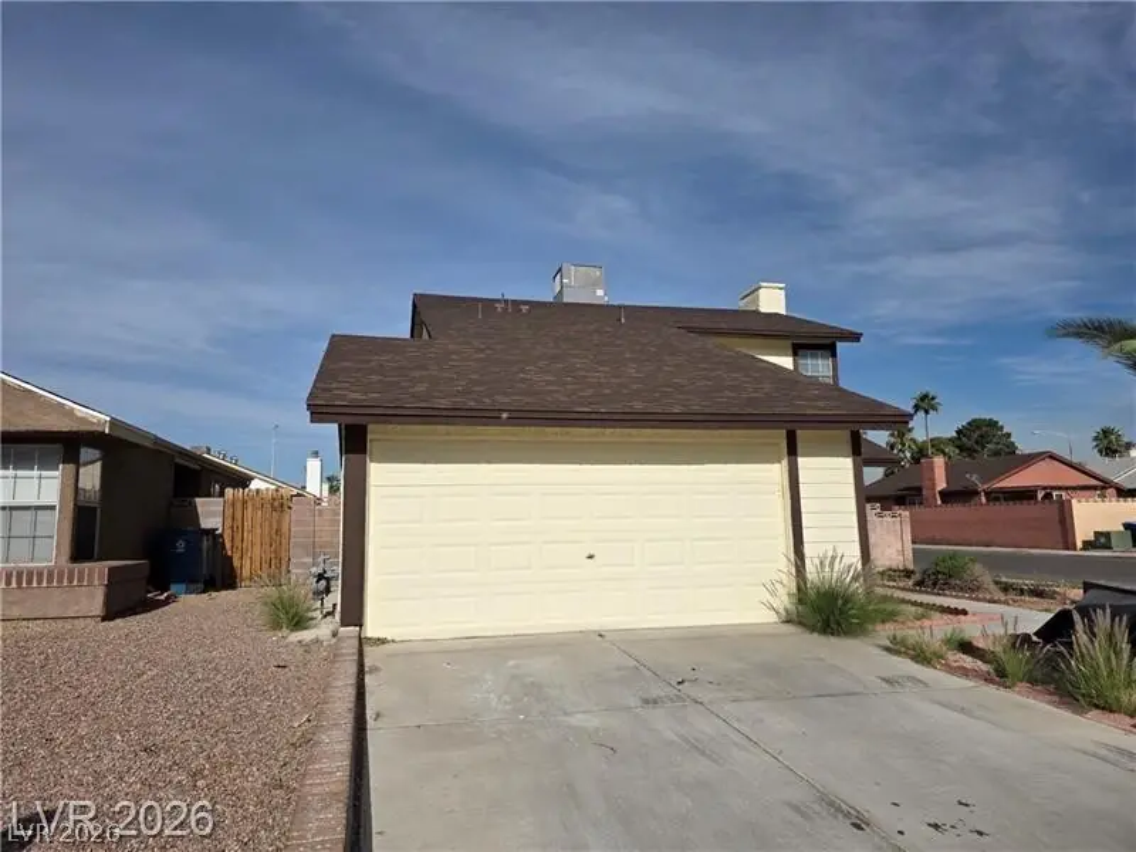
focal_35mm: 23
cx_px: 568
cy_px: 426
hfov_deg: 73.9
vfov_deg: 58.9
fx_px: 755
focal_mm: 6.3
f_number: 1.7
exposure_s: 1/7944
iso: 50
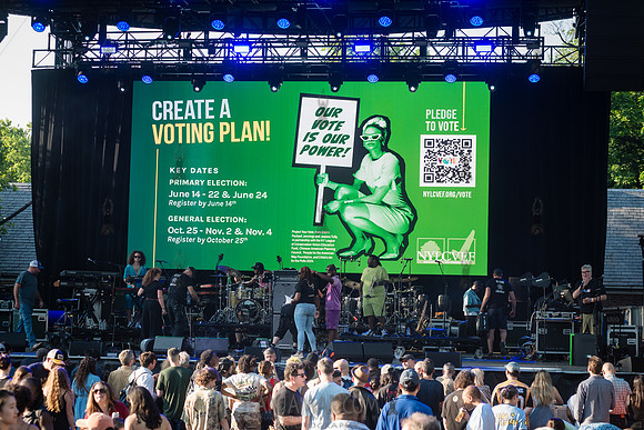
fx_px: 1431
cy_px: 215
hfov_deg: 25.4
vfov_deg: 17.1
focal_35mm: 80
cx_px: 322
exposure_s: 1/640
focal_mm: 80
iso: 800
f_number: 5
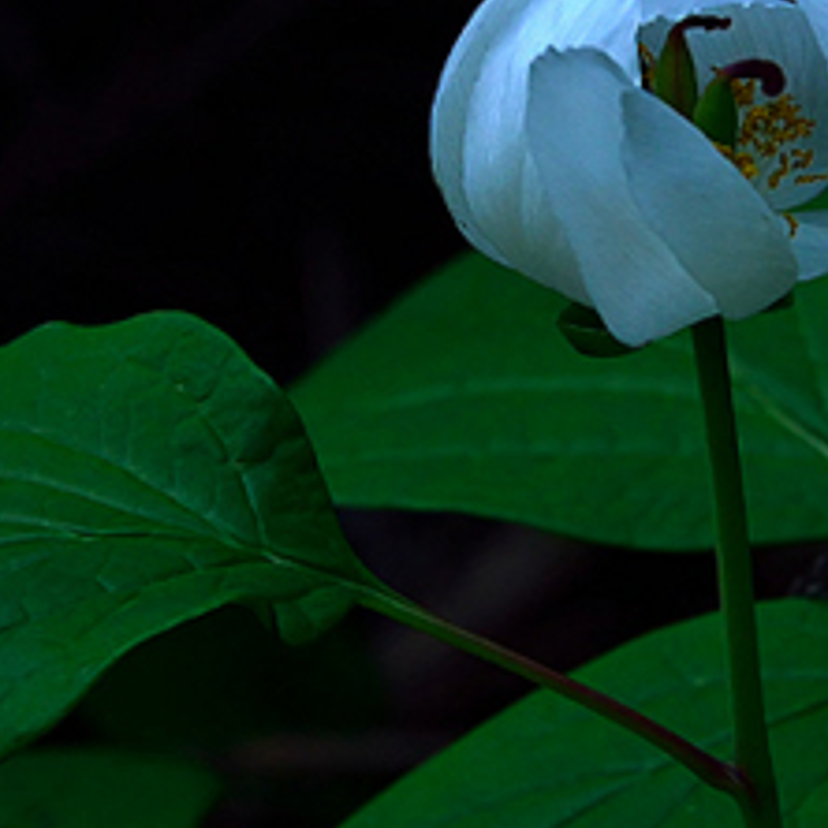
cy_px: 97
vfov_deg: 6.7
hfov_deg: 6.7
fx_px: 7036
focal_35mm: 260
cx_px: 876
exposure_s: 1/60
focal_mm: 85
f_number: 10
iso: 500
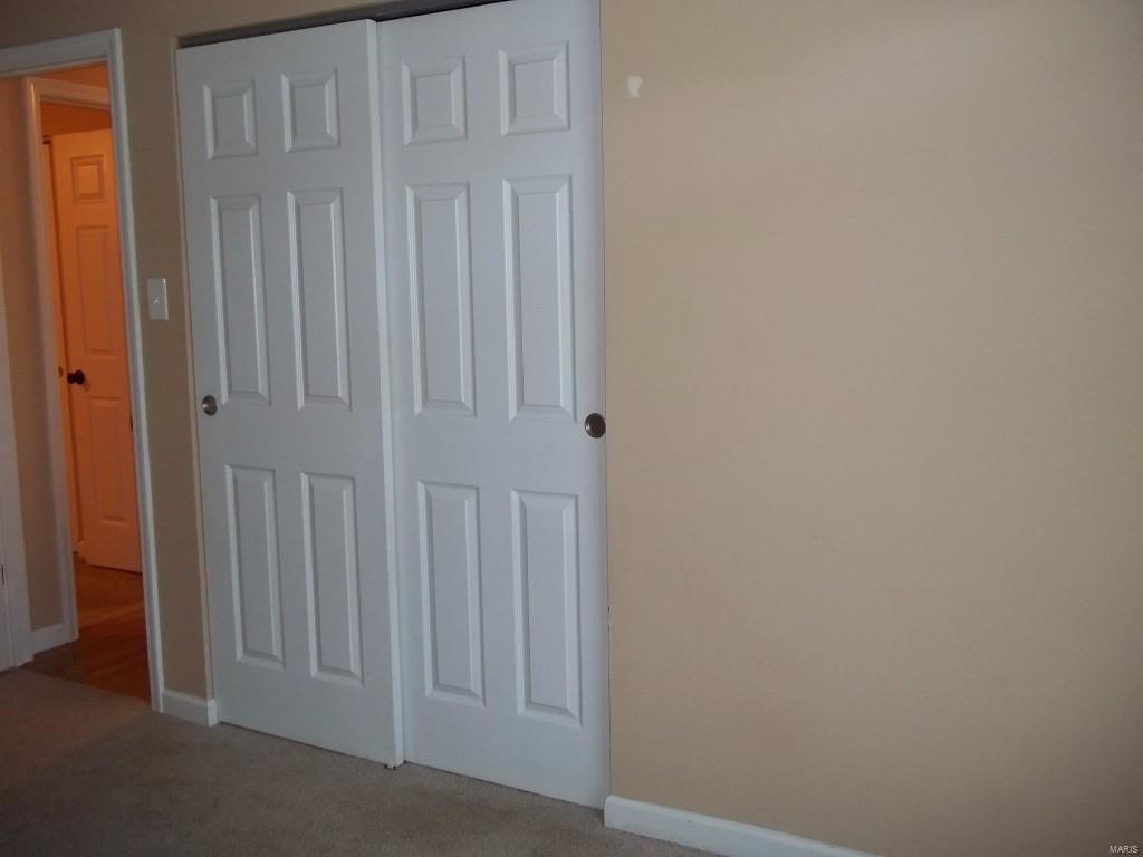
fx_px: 1057
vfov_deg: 44.2
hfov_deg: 56.8
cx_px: 572
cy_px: 428
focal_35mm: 32
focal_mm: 5.7
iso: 160
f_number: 2.9
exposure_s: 1/30
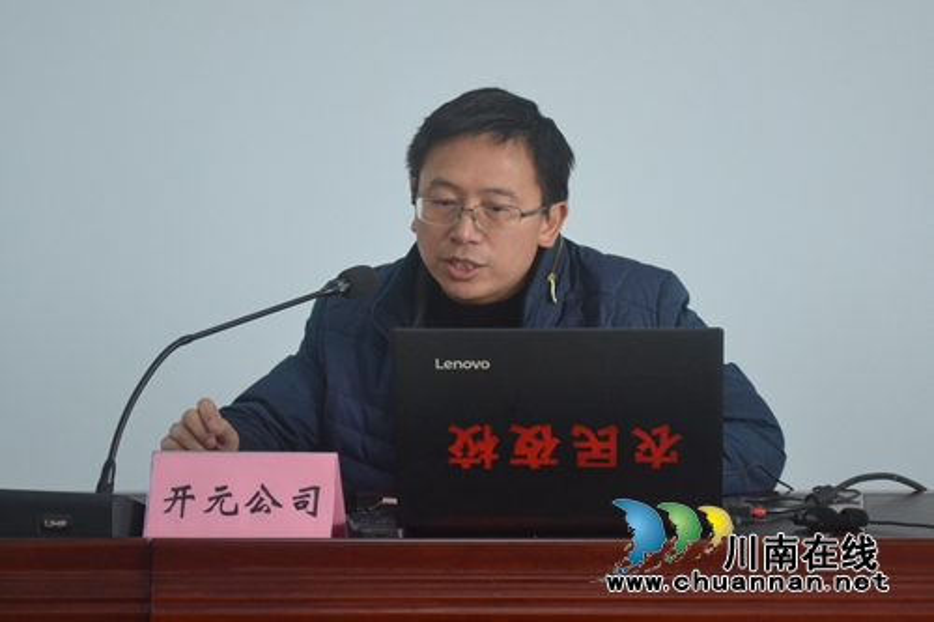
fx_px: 2140
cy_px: 311
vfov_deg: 16.5
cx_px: 467
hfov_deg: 24.6
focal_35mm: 82
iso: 800
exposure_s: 1/30
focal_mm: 55
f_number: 5.6
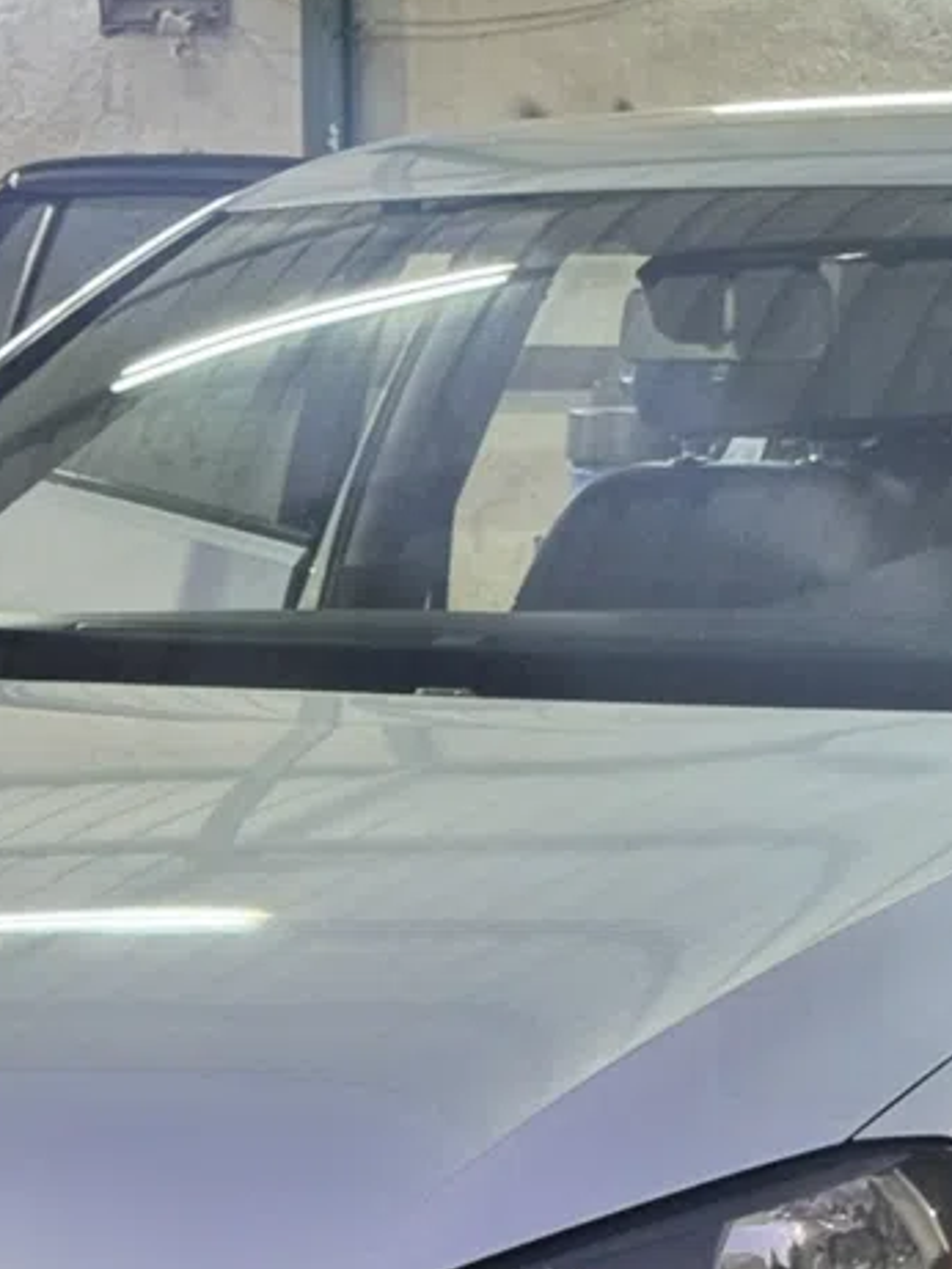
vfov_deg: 13.7
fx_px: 5205
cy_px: 1254
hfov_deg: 10.5
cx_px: 509
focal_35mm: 142
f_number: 1.78
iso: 200
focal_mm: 6.76
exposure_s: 1/33
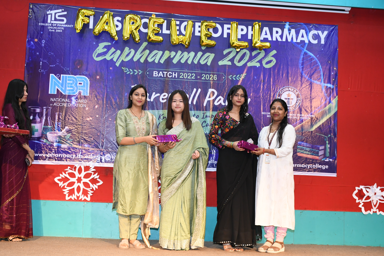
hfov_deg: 41.1
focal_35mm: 48
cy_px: 128
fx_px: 512
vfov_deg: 28.1
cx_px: 192
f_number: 5.6
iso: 1600
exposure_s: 1/80
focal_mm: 32
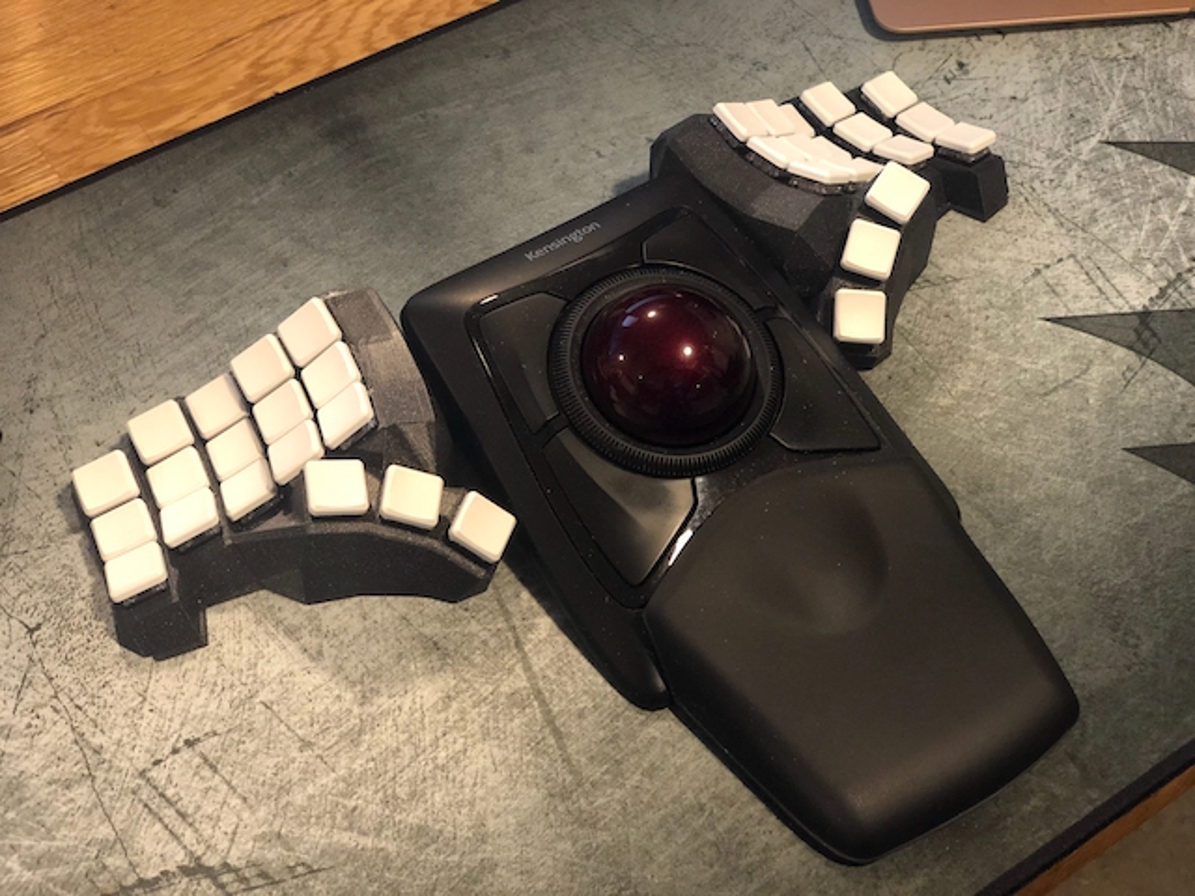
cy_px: 448
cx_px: 598
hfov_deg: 36.8
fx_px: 1795
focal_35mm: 52
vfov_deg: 28.0
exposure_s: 1/8
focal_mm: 6
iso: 200
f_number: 2.4
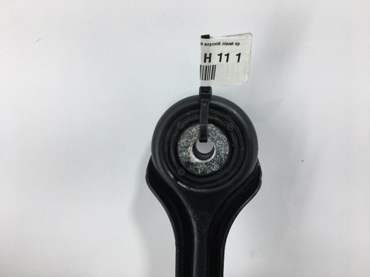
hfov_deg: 61.7
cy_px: 138
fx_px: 310
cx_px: 185
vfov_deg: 48.2
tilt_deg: -28.6
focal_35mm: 29
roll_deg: -0.1
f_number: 2.2
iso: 25
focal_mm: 4.15
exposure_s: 1/208
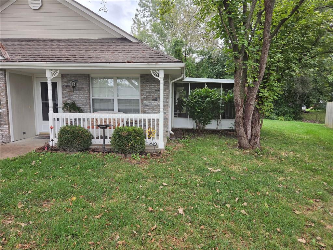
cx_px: 166
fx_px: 221
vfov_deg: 58.9
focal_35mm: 23
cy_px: 125
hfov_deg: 73.9
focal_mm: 5.4
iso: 80
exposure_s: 1/957
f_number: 1.8
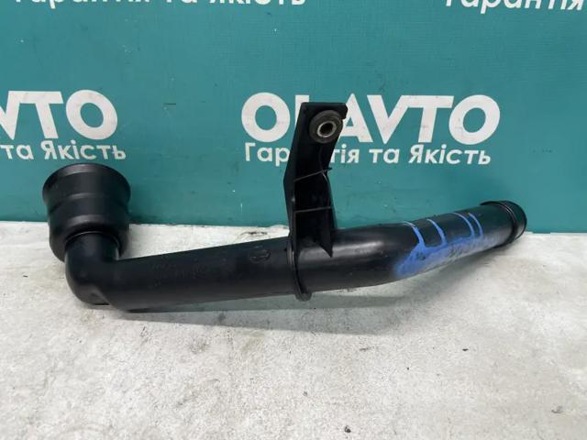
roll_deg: +0.6
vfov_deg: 53.1
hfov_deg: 67.3
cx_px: 294
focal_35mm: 26
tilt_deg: -30.4
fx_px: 441
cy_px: 220
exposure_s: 1/100
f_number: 1.6
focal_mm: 4.2
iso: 125
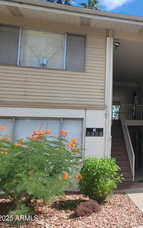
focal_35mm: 39
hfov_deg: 29.4
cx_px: 159
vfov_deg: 50.4
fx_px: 243
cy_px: 108
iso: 50
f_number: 1.8
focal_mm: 4.25
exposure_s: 1/1742
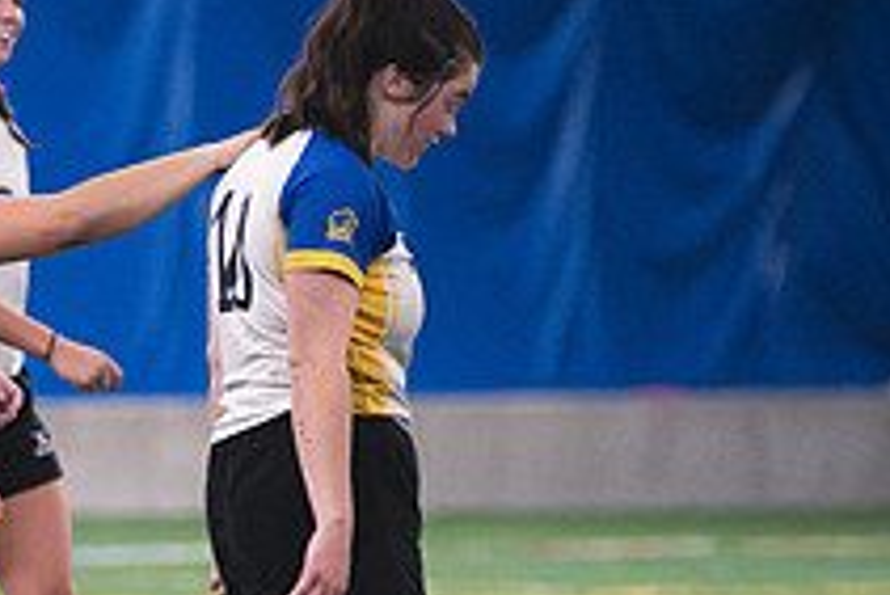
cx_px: 30
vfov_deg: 1.7
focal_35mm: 823
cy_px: 532
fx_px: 20360
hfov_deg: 2.5
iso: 10000
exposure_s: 1/640
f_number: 2.8
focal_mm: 200
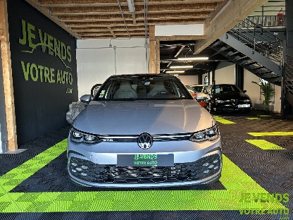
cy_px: 110
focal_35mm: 26
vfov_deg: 53.1
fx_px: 220
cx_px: 146
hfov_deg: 67.3
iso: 125
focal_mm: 5.7
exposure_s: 1/66
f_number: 1.5
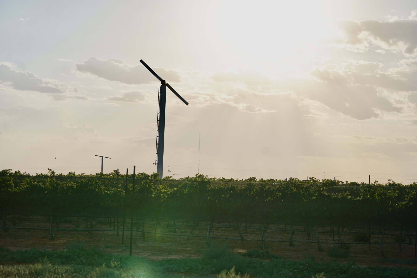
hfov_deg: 25.7
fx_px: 915
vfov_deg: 17.3
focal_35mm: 79
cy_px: 139
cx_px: 208
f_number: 4.5
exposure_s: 1/2500
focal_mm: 79
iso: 100
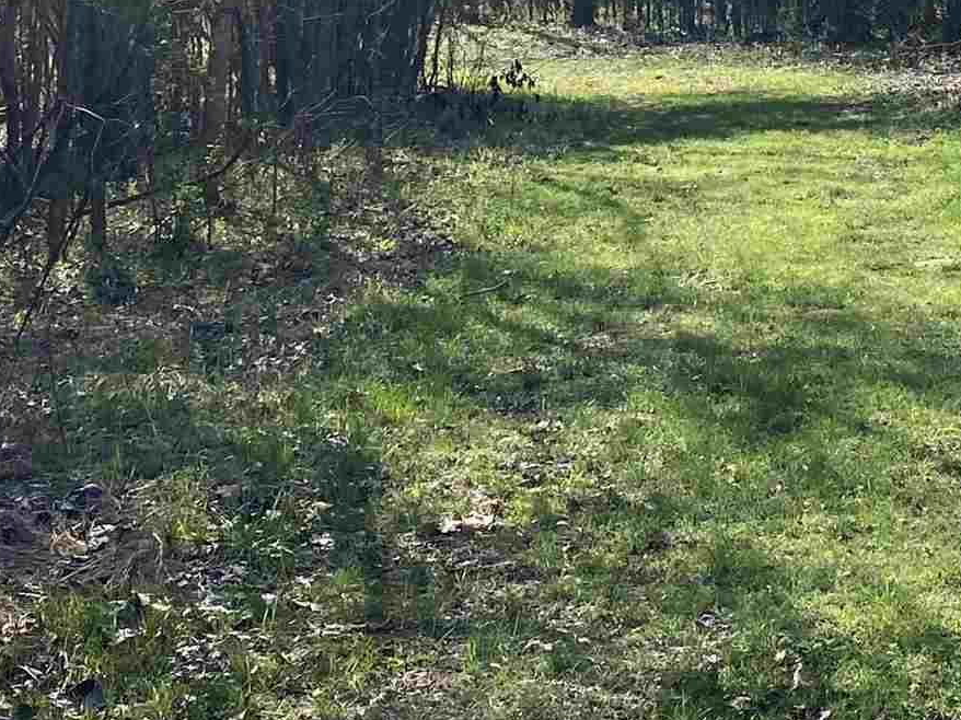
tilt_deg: +5.0
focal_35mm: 91
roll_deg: -0.5
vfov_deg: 15.5
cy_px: -186
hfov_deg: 21.4
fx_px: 2526
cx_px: 715
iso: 32
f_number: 1.8
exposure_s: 1/1377
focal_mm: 4.25
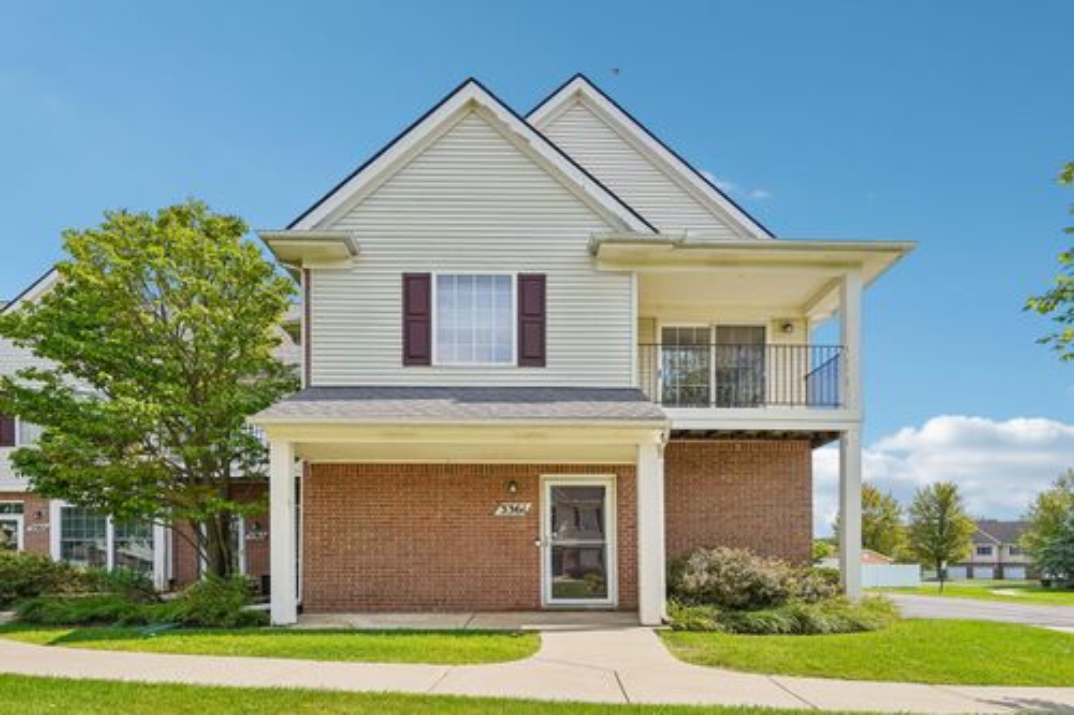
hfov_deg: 81.2
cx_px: 537
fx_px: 626
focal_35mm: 21
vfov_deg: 59.5
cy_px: 358
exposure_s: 1/500
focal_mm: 21
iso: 250
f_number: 8
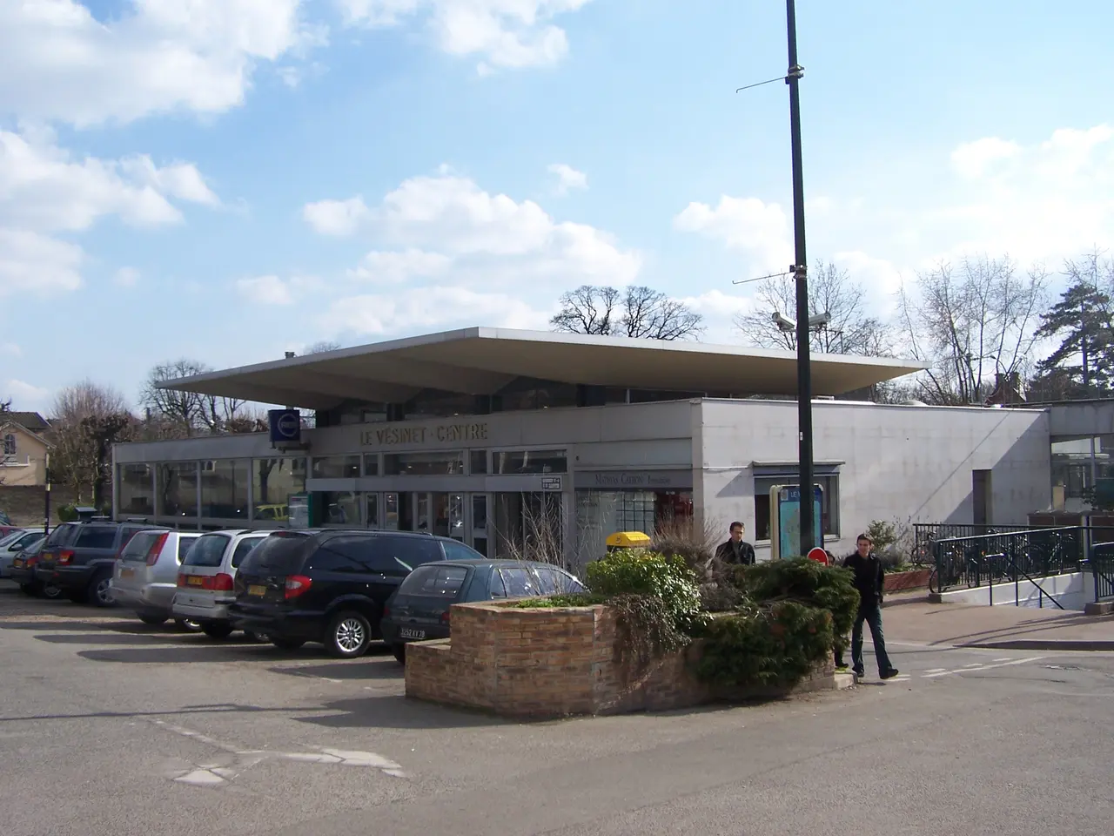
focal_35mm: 38
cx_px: 557
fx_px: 1223
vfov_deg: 37.7
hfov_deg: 49.0
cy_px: 418
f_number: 4
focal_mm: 6.3
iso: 80
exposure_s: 1/1000
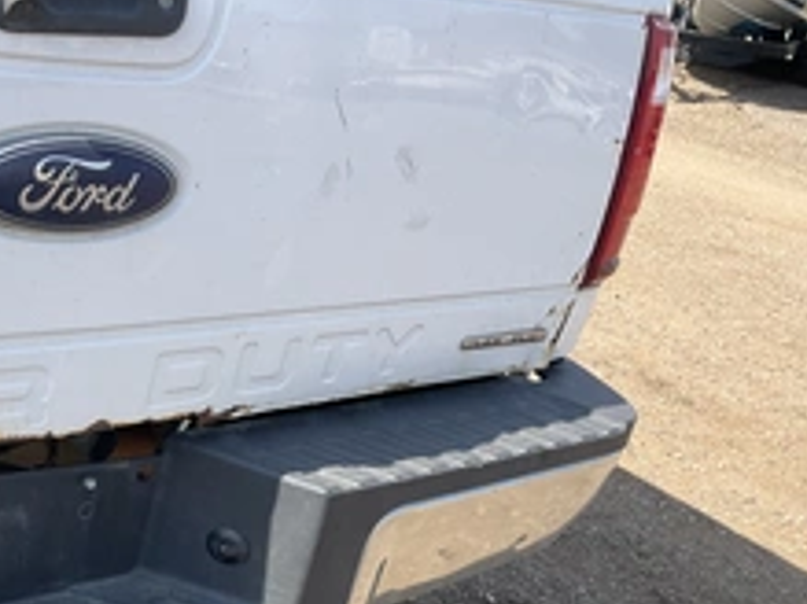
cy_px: 508
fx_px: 1235
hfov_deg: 35.7
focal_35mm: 53
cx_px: 251
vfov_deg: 26.8
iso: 25
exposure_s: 1/781
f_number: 1.8
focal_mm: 3
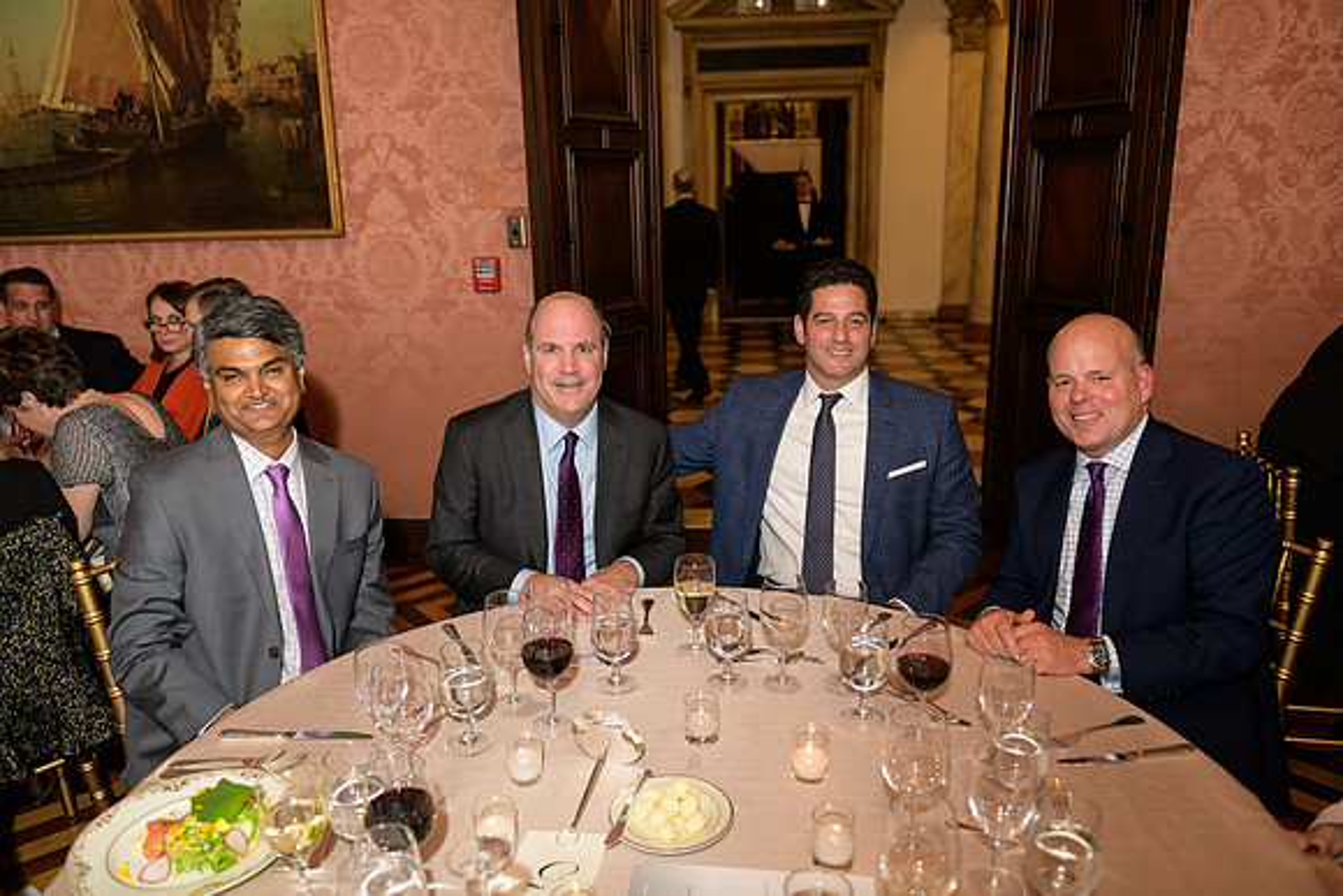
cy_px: 448
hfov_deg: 69.4
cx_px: 672
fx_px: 970
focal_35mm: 26
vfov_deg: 49.6
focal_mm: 26
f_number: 3.2
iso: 1000
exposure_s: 1/125
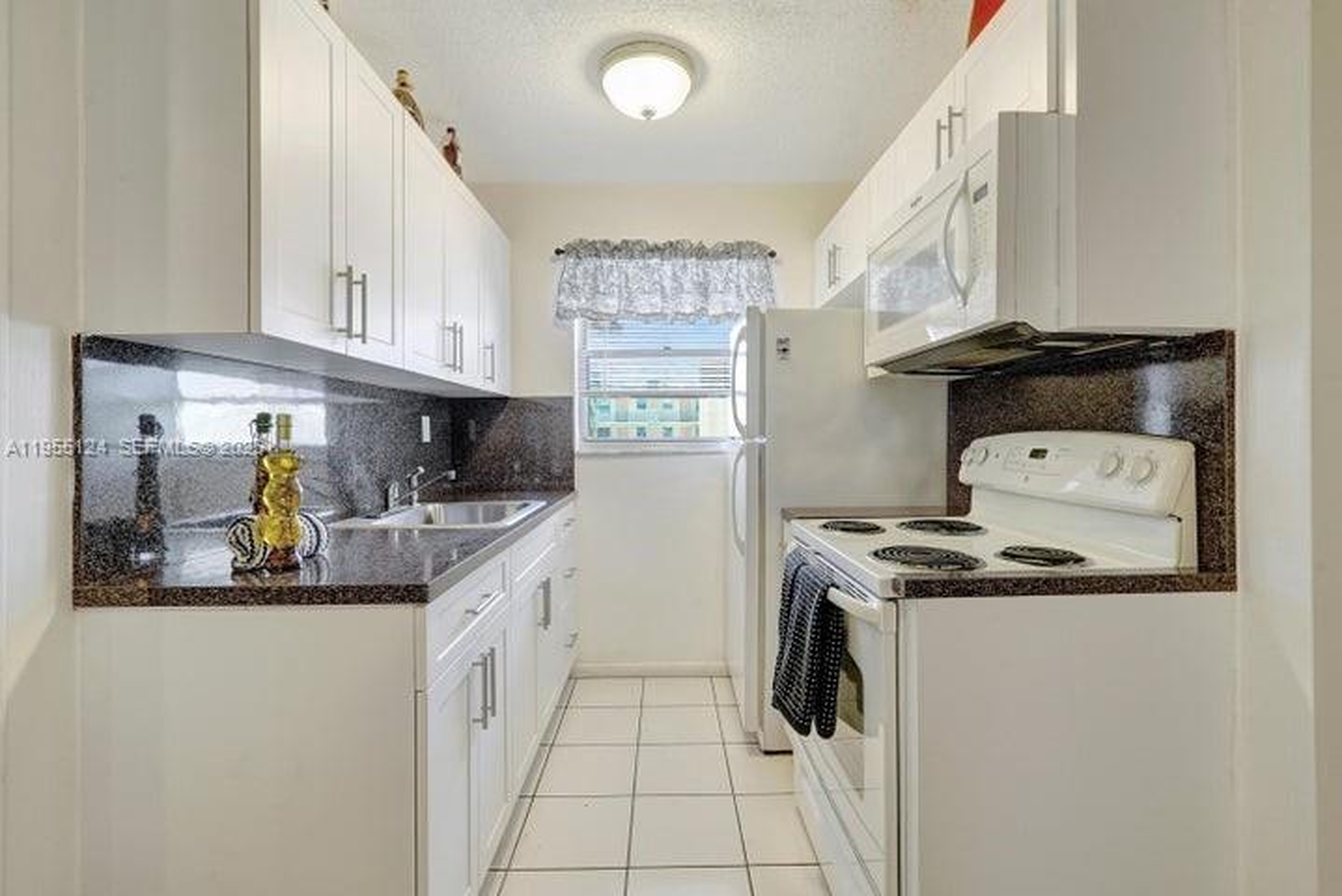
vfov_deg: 73.8
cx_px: 671
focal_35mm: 16
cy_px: 448
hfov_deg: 96.7
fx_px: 597
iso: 640
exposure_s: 1/5
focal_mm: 16
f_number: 13
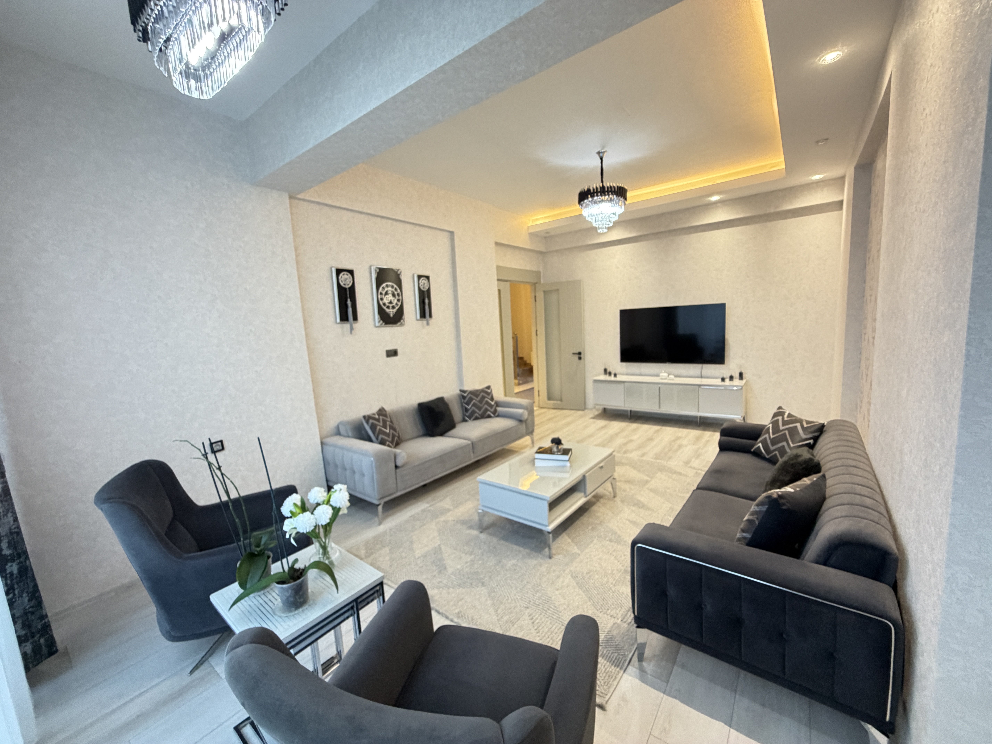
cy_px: 372
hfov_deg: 102.1
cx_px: 496
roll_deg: +3.8
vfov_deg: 85.7
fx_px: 401
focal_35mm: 14
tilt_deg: -6.8
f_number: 2.2
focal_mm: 2.22
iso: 400
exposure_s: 1/50
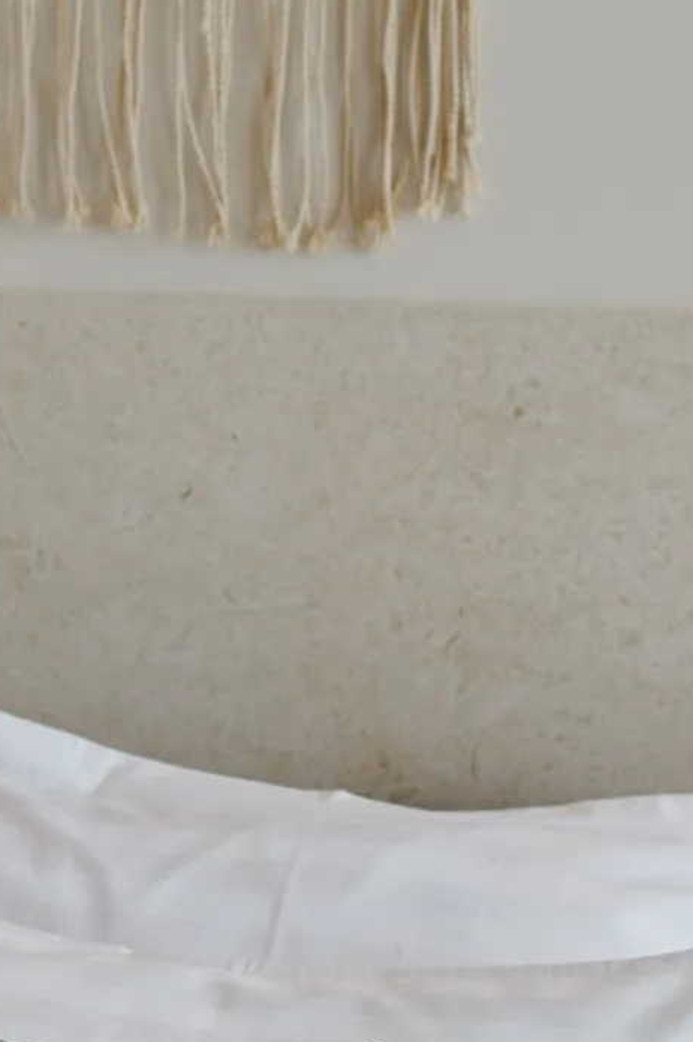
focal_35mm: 293
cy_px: 283
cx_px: 144
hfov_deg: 4.7
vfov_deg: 7.0
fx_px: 8472
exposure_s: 1/125
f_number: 2.8
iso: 250
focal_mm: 85
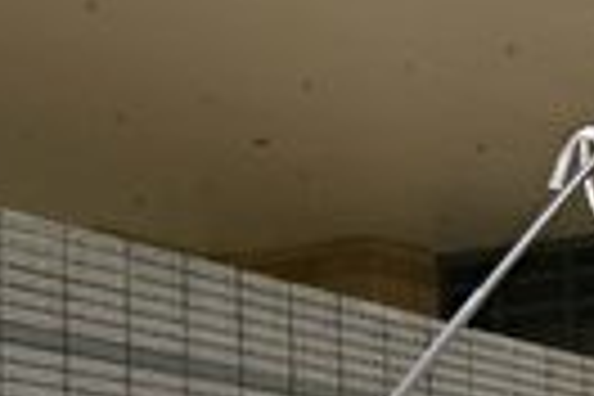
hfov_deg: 12.4
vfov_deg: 8.5
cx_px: 819
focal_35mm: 159
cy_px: 536
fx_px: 2623
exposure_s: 1/200
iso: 360
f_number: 5.6
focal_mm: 35
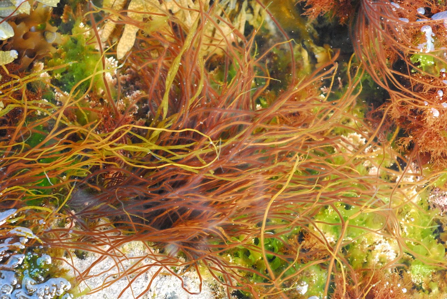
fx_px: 1119
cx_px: 224
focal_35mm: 90
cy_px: 150
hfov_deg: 22.6
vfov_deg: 15.2
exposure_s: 1/40
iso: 1600
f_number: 7.1
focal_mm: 60
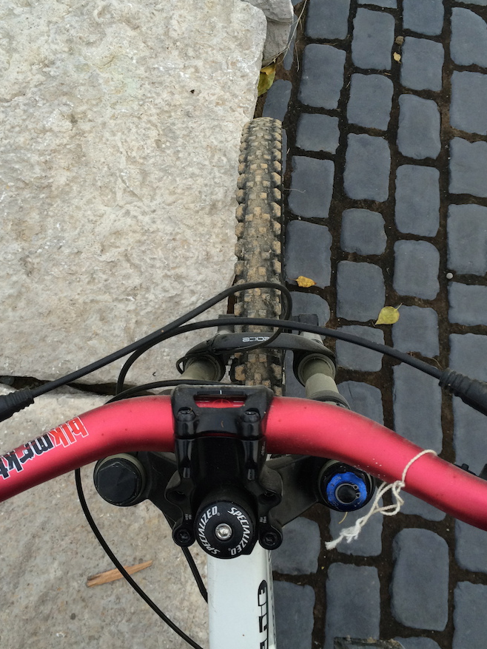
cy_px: 311
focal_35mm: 35
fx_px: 657
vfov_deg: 52.6
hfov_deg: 40.6
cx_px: 214
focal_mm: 4.12
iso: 64
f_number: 2.2
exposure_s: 1/120
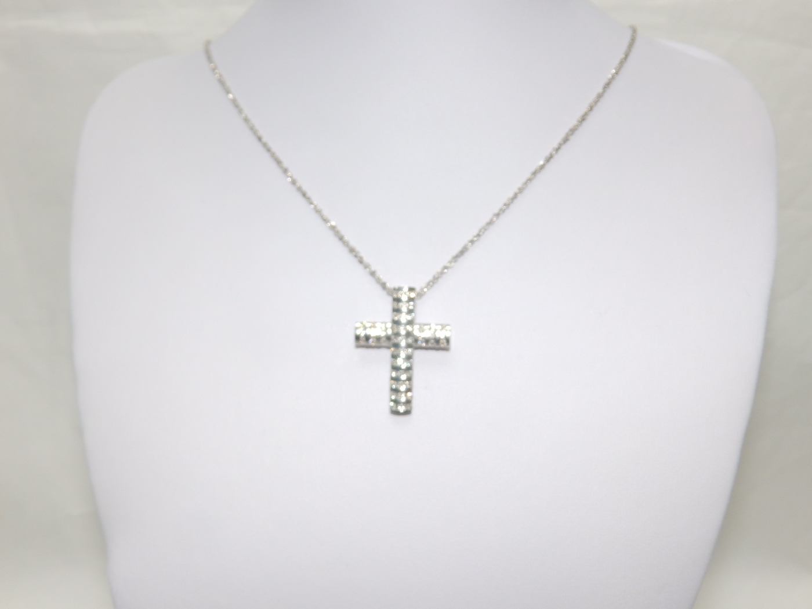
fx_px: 751
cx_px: 406
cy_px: 304
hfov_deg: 56.8
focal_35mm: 32
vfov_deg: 44.2
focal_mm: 5.7
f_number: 3.7
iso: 125
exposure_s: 1/40
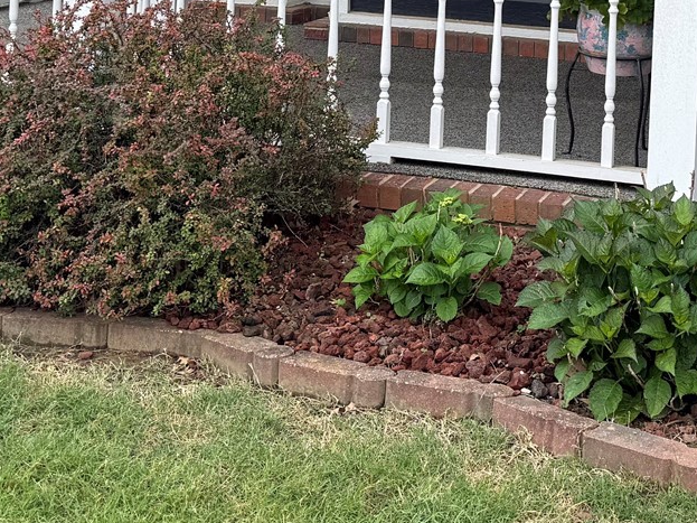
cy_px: -116
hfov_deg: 26.0
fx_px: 1490
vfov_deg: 18.7
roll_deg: -3.0
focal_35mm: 74
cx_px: 515
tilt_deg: -2.8
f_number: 1.78
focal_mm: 6.76
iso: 80
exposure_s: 1/955
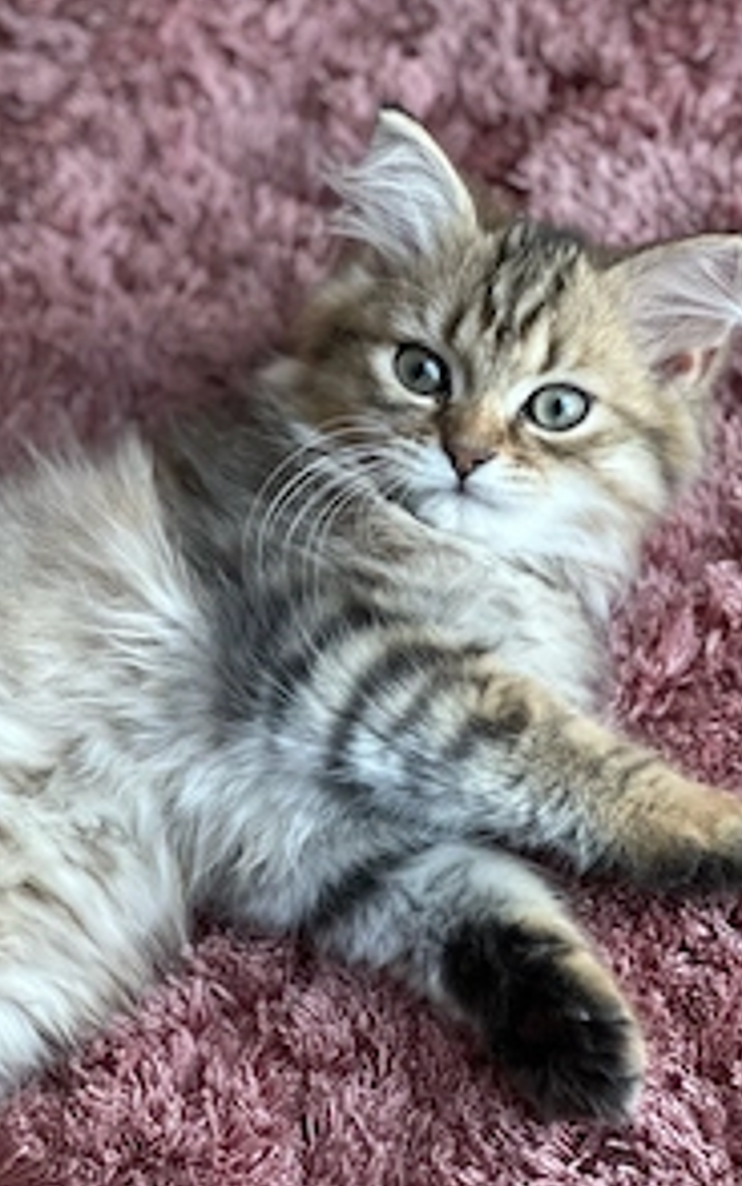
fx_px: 3588
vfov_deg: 18.8
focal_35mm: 111
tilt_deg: -58.1
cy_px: 577
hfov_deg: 11.8
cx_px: 431
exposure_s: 1/40
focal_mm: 9
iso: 200
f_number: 2.8
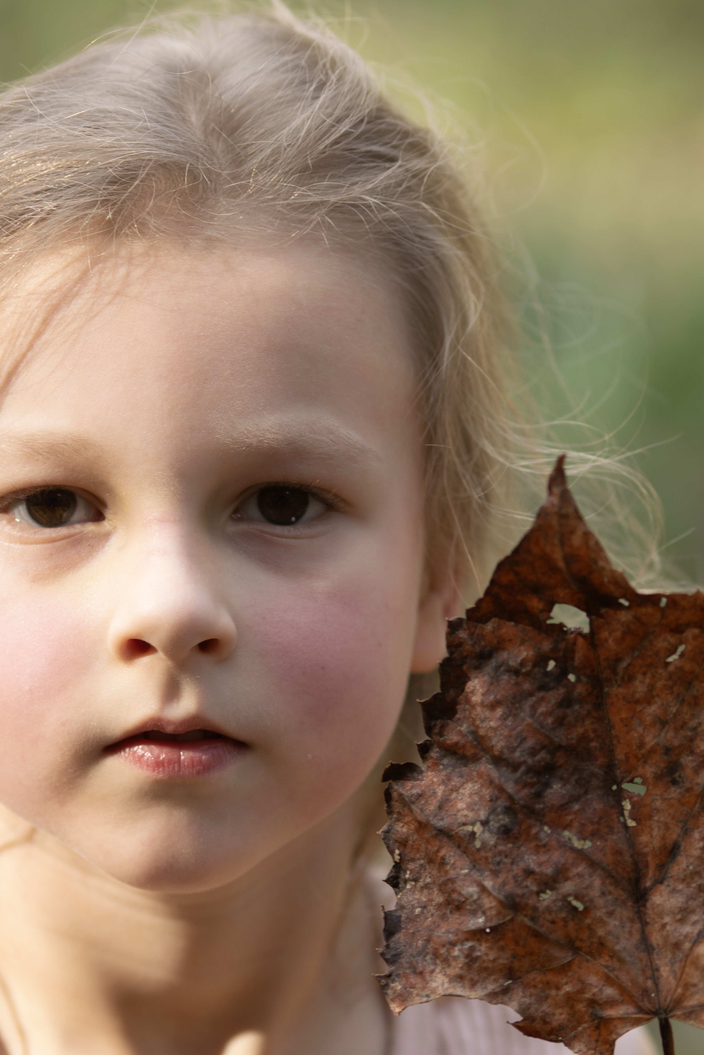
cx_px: 335
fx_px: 4476
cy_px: 556
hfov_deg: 9.0
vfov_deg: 13.5
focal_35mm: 153
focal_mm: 85
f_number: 2.8
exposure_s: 1/400
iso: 100
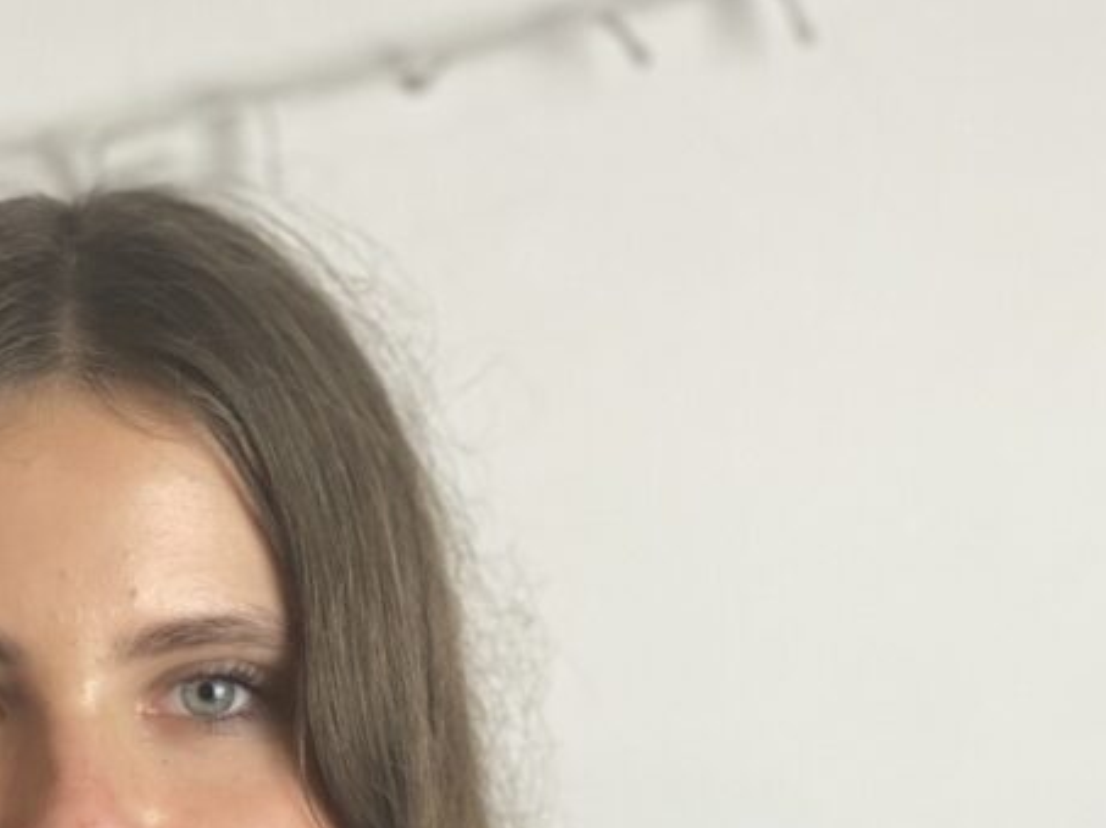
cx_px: 154
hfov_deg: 15.6
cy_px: 935
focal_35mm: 125
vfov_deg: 11.6
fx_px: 3991
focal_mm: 6
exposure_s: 1/100
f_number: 2
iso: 125
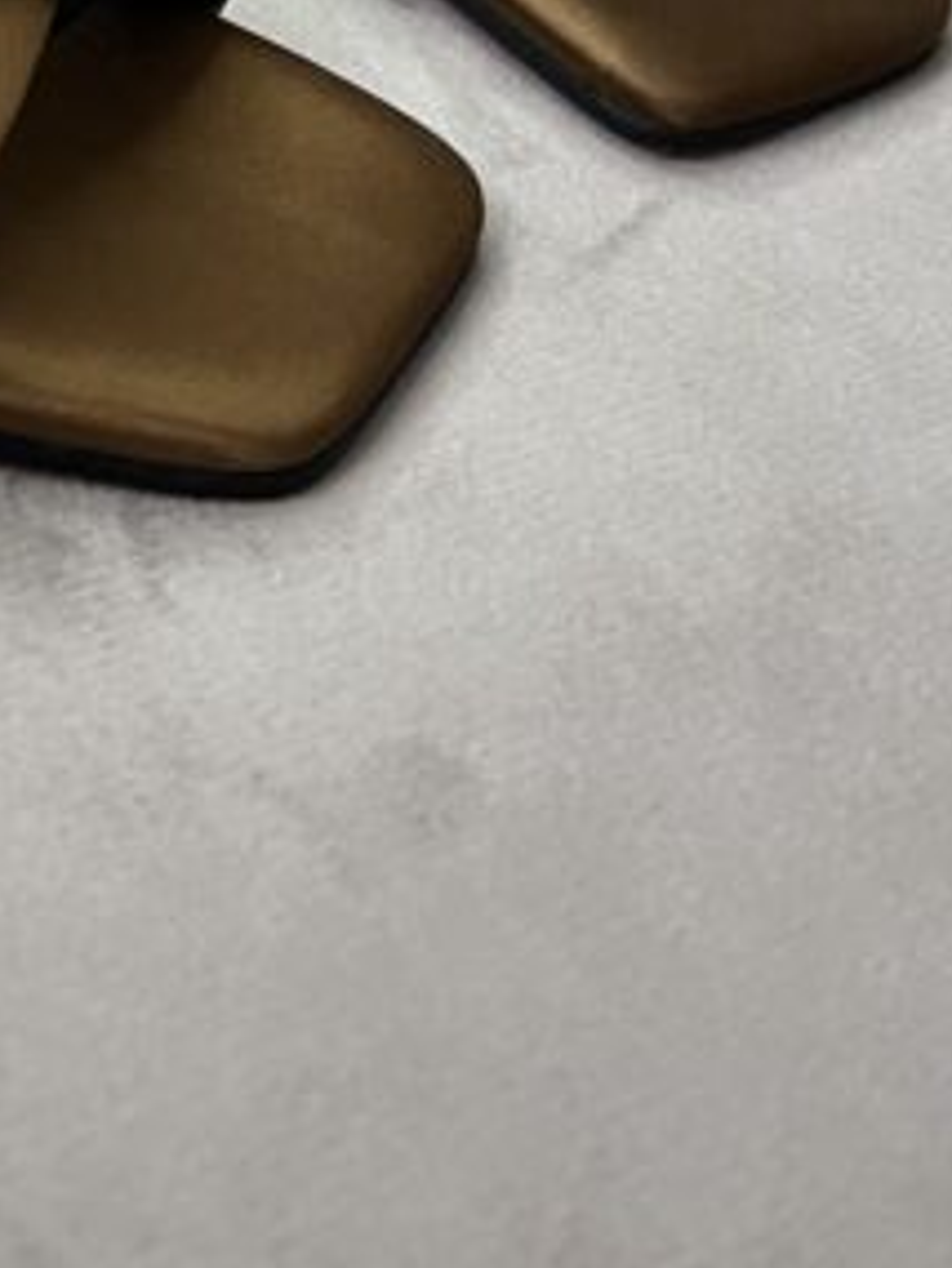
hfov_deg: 19.0
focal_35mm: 73
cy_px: -436
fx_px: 2675
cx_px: -205
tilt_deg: -27.7
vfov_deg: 23.2
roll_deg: -2.5
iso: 400
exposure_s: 1/50
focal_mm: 5.7
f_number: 1.5
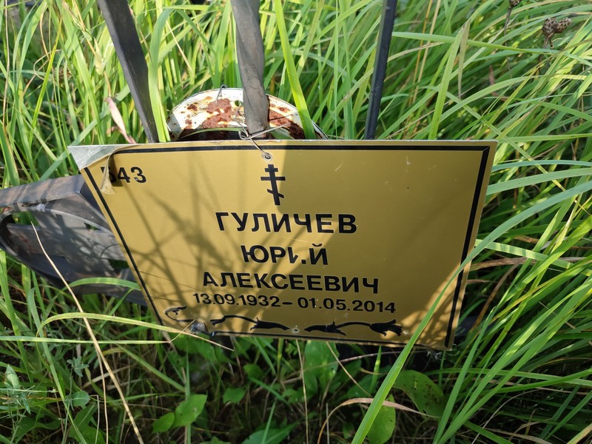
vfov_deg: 54.9
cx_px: 296
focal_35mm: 25
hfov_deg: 69.4
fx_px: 428
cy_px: 222
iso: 50
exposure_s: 1/155
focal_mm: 6.04
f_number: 1.9
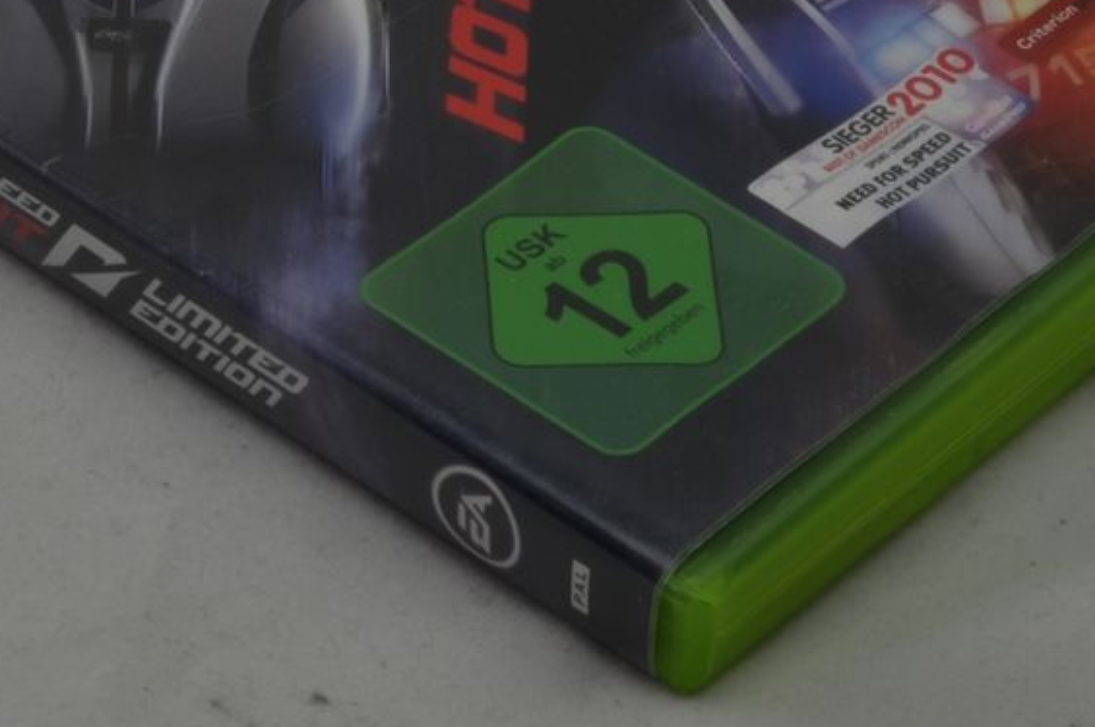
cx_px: 490
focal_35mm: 191
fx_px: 5801
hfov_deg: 10.8
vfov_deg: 7.1
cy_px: -144
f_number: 20
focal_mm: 40
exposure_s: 1/3
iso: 100
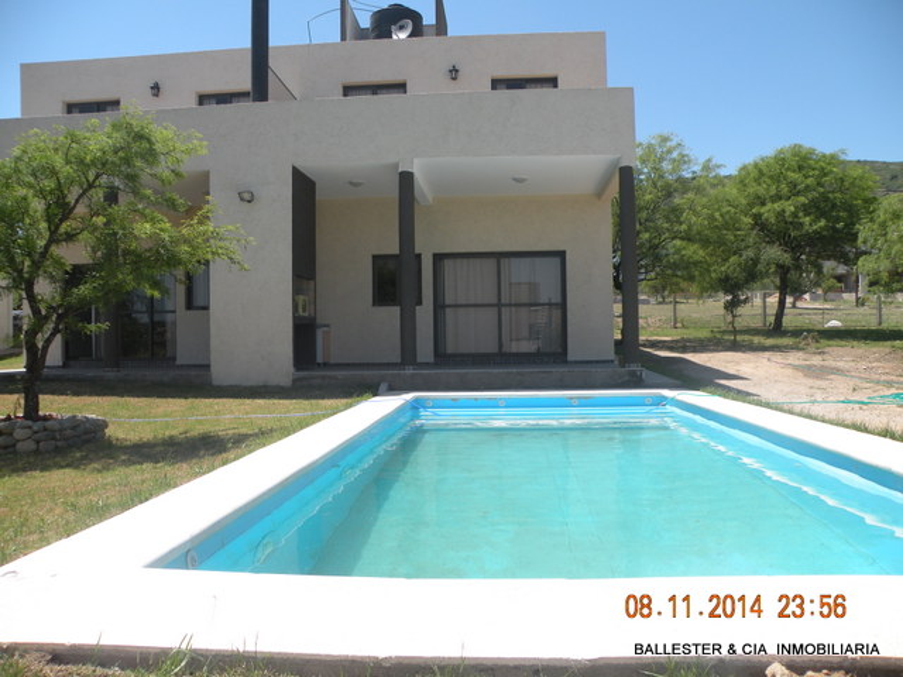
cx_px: 452
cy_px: 338
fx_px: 704
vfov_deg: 51.4
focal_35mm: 27
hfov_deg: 65.3
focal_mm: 4.7
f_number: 2.8
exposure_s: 1/1000
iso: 64
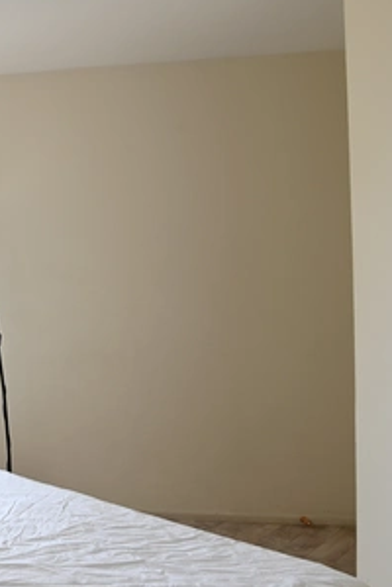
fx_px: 523
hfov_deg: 30.6
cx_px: -139
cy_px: 300
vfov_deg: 58.7
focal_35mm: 32
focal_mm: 16
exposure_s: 1/15
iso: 200
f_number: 11
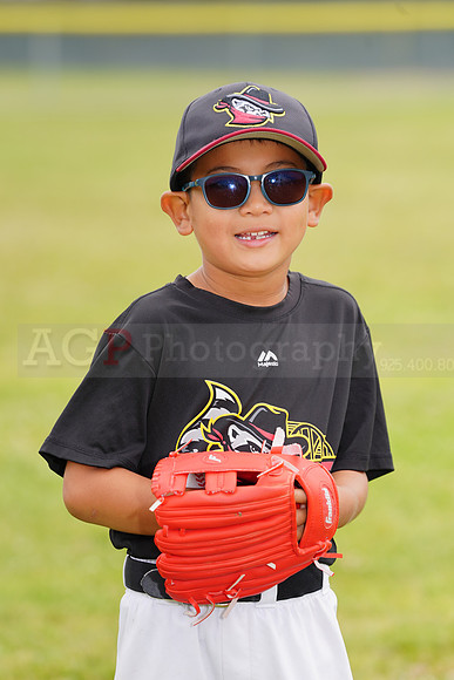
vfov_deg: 7.7
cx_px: 227
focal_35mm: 268
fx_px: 5066
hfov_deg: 5.1
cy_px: 340
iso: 100
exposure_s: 1/250
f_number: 6.3
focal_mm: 268
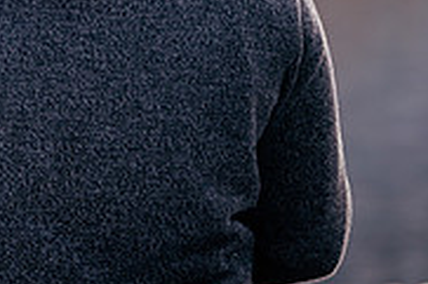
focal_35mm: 350
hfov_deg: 5.9
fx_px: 4157
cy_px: -115
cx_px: -94
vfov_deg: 3.9
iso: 250
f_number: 4
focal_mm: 110
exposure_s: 1/320
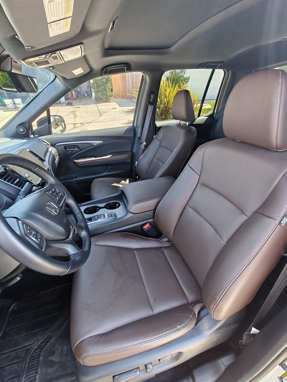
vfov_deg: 98.2
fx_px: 166
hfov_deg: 81.7
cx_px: 144
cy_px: 191
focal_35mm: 15
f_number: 2
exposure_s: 1/86
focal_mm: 2.3
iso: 640
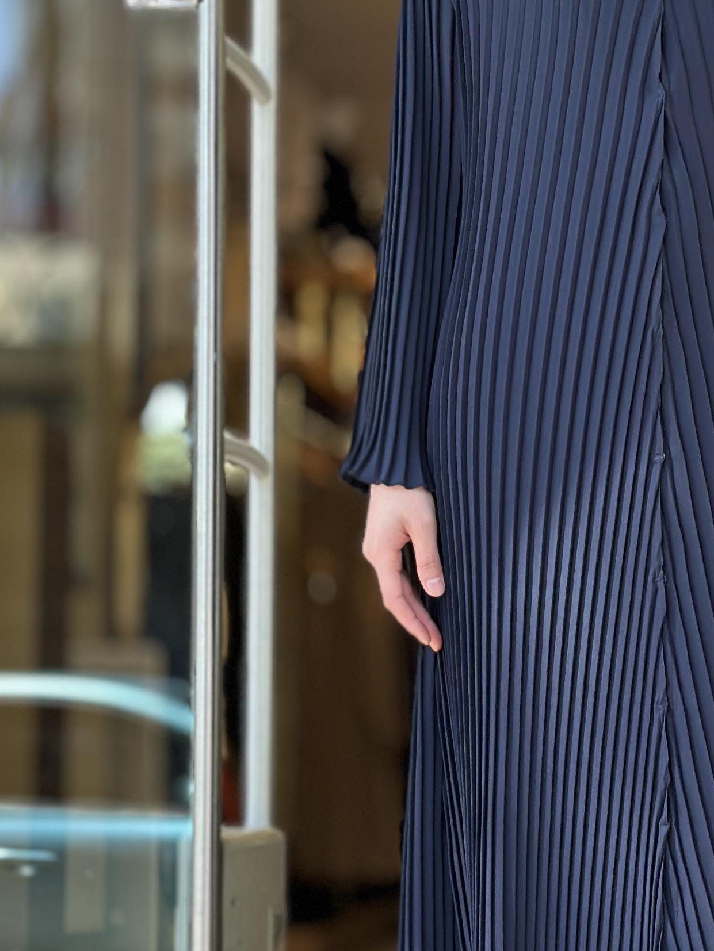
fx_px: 3217
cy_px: 451
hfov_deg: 12.5
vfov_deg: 16.8
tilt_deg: +6.2
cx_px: 693
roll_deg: -0.5
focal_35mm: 117
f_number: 1.78
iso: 80
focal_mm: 6.86
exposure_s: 1/260
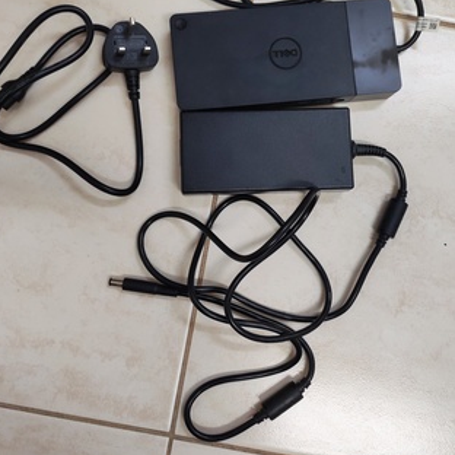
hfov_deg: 47.2
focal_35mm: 35
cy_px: 177
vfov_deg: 46.9
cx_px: 233
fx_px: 520
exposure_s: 1/100
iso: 1000
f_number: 1.9
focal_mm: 6.12
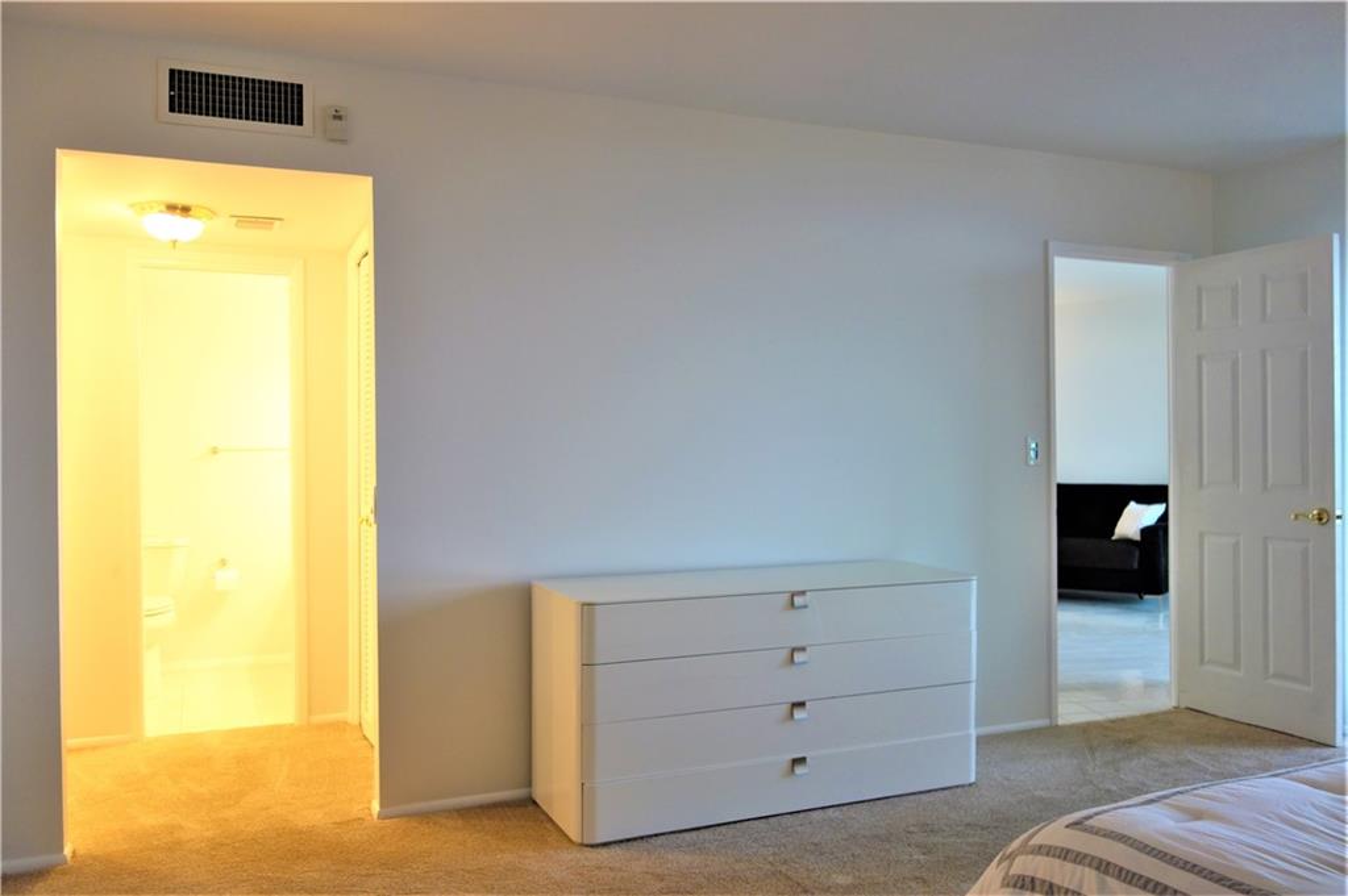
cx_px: 674
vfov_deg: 46.3
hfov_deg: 65.5
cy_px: 448
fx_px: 1048
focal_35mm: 28
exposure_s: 1/40
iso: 125
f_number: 1.8
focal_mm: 10.4
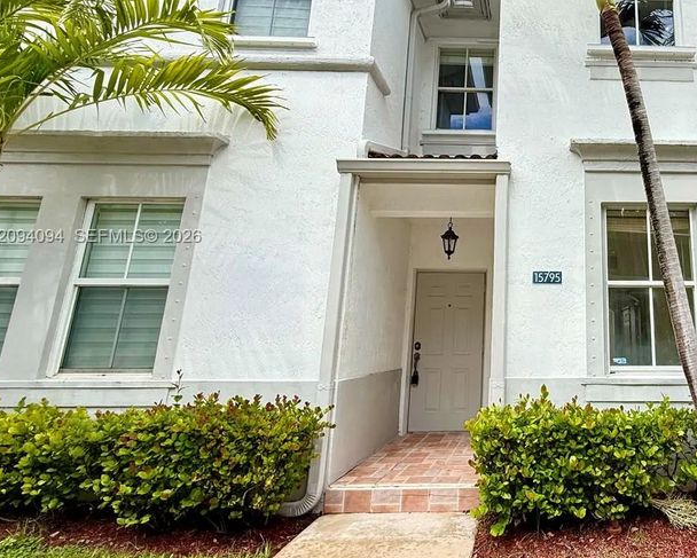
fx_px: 475
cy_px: 237
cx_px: 559
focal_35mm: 23
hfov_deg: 65.8
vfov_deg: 60.6
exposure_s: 1/442
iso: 50
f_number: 2.2
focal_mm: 2.22
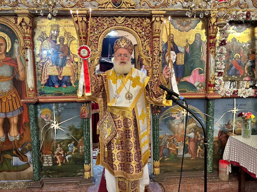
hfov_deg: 71.6
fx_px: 178
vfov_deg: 56.8
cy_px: 96
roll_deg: +1.7
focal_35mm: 24
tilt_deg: -4.9
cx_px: 128
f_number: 1.78
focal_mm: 6.86
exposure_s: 1/50
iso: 400
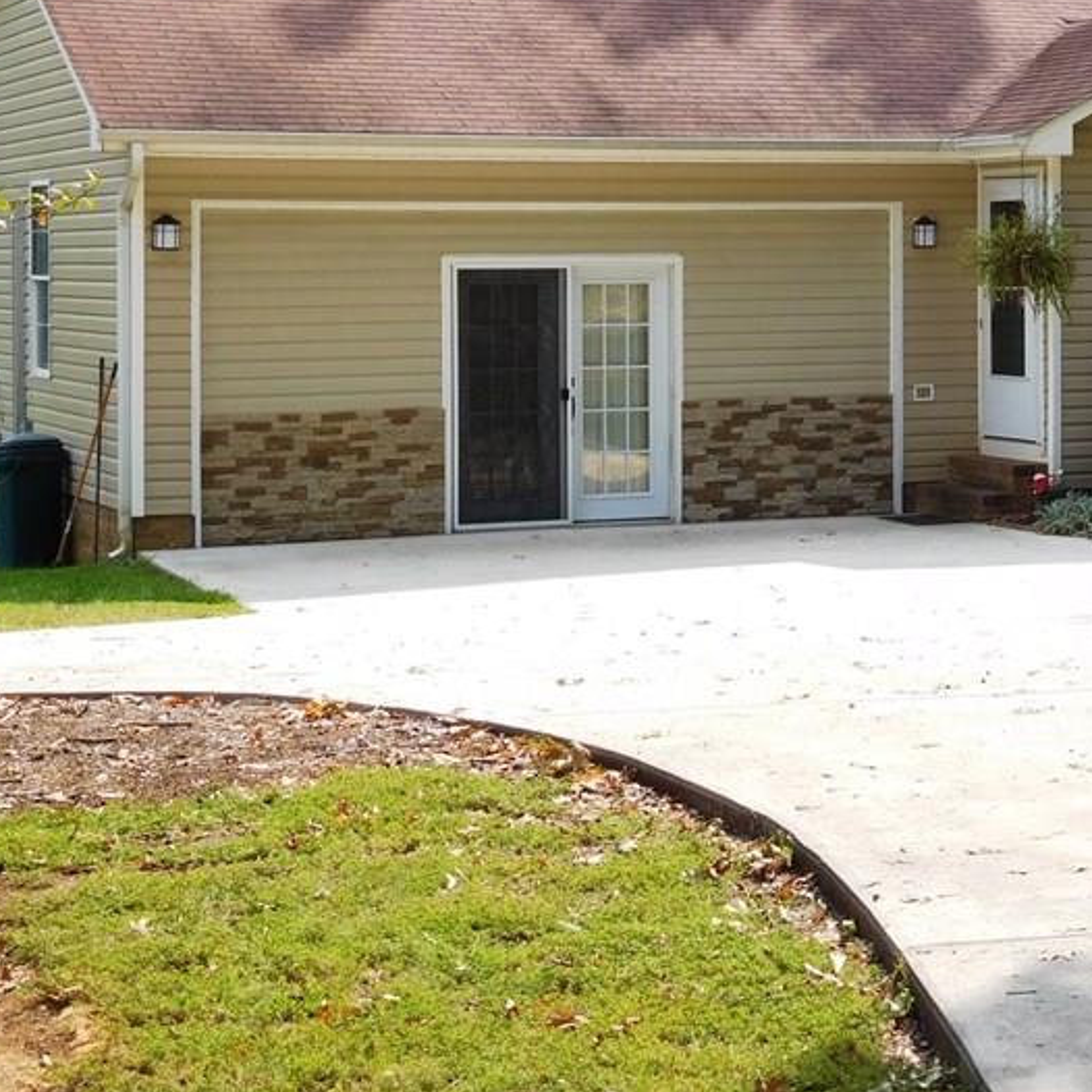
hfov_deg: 19.8
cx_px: 1003
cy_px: 301
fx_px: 3069
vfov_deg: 20.1
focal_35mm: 86
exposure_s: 1/320
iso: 125
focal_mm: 8.9
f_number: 4.1
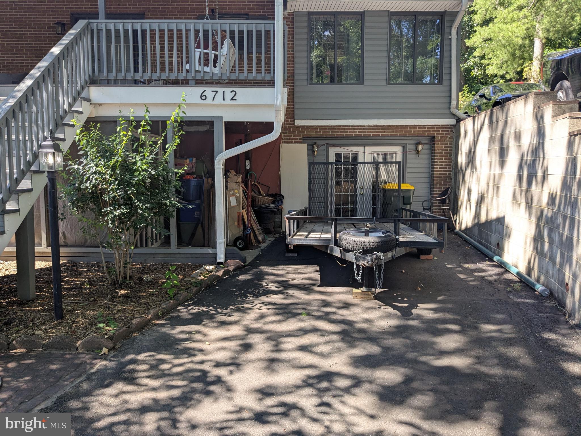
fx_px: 453
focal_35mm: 27
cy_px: 218
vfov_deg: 51.4
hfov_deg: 65.3
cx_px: 290
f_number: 1.73
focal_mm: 4.38
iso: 50
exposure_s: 1/418
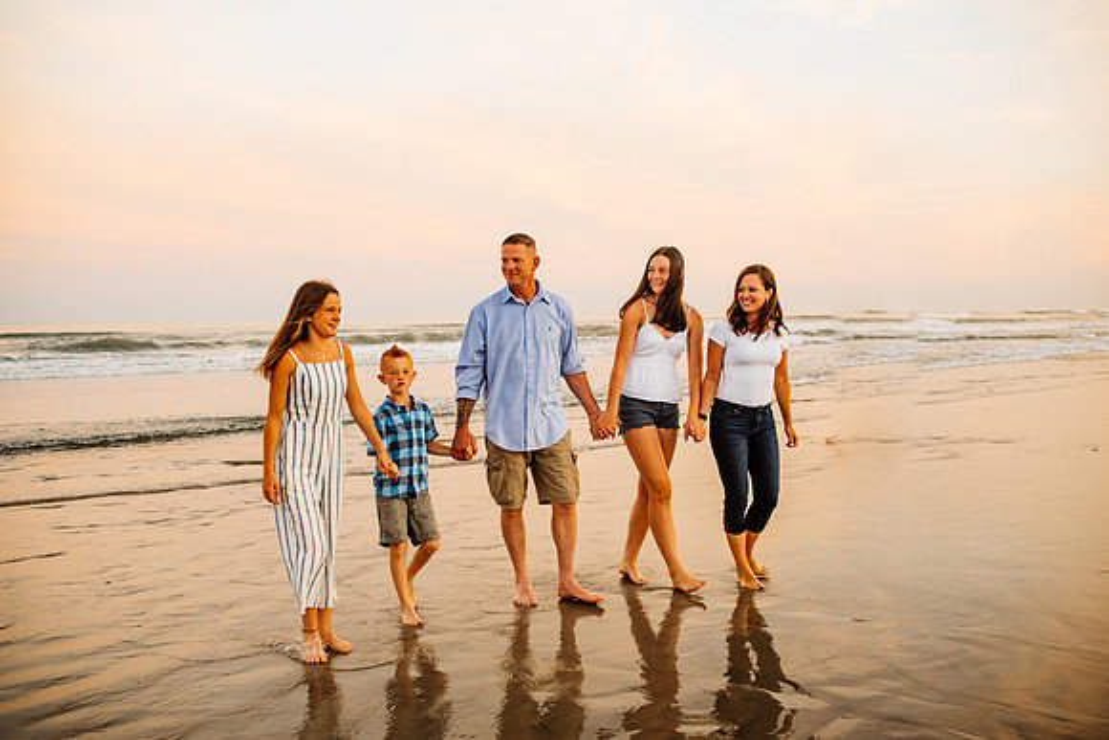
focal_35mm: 35
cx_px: 554
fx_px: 1078
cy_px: 370
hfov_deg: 54.4
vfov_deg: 37.9
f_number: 2.8
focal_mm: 35
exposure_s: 1/320
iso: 320
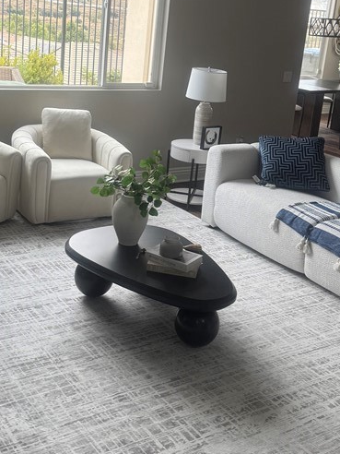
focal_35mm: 50
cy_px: 163
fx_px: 655
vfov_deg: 37.9
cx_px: 162
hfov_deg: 29.1
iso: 64
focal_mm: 6.76
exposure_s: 1/214
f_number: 1.78
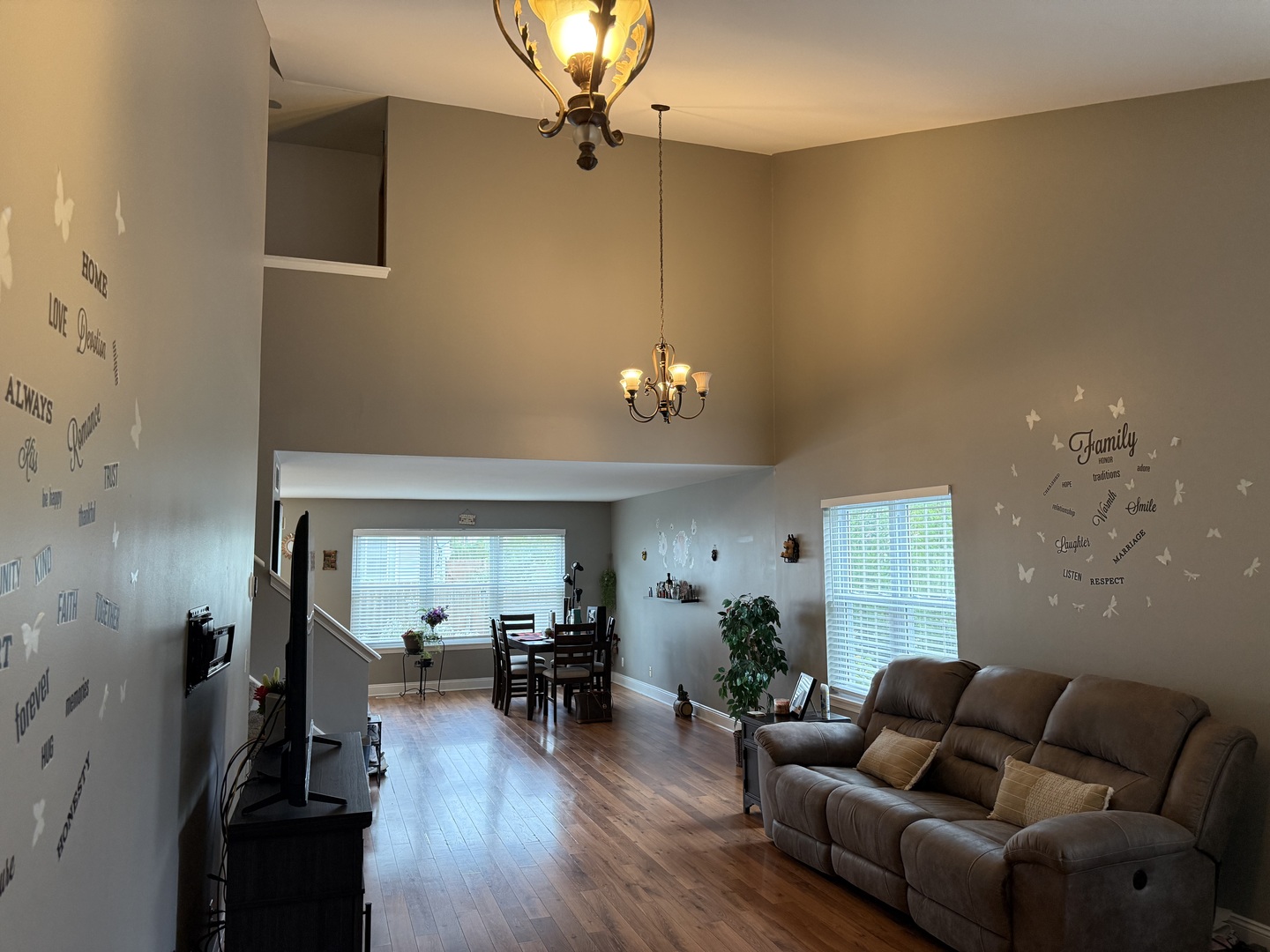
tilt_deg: +6.4
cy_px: 476
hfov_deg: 71.6
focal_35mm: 24
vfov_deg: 56.8
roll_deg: +0.4
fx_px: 881
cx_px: 635
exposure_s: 1/60
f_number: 1.78
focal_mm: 6.76
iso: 250
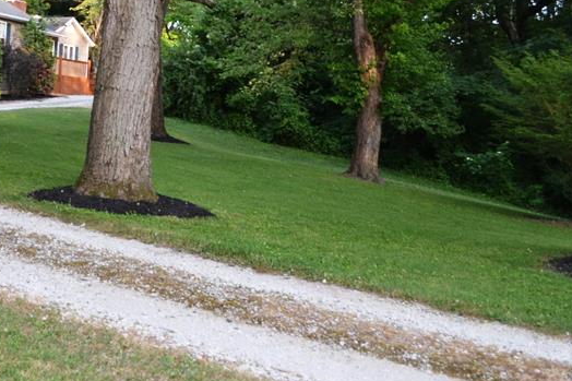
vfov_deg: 23.7
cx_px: 122
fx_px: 889
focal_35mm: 56
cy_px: 67
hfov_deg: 34.6
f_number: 4
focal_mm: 18
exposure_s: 1/125
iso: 220
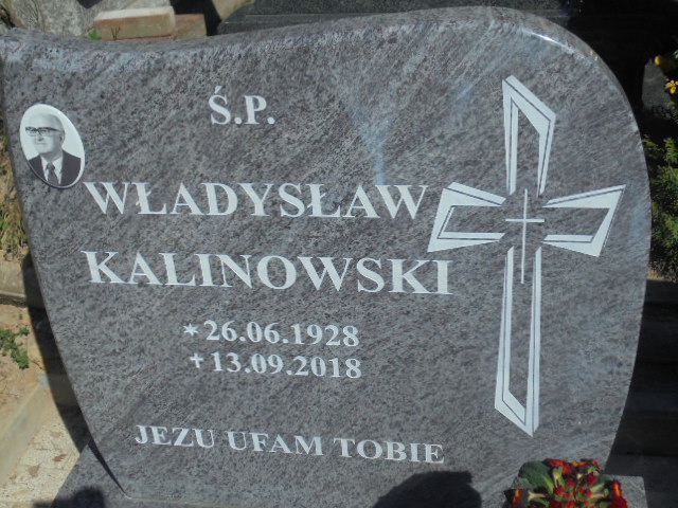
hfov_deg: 43.9
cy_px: 254
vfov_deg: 33.6
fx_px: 842
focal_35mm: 43
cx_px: 339
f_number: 14.1
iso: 100
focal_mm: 7.8
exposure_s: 1/125
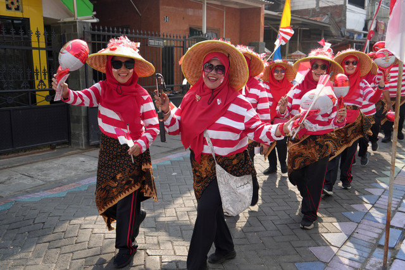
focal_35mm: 33
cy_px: 135
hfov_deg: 57.2
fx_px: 371
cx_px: 202
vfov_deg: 40.0
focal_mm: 33
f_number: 4.5
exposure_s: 1/250
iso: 100
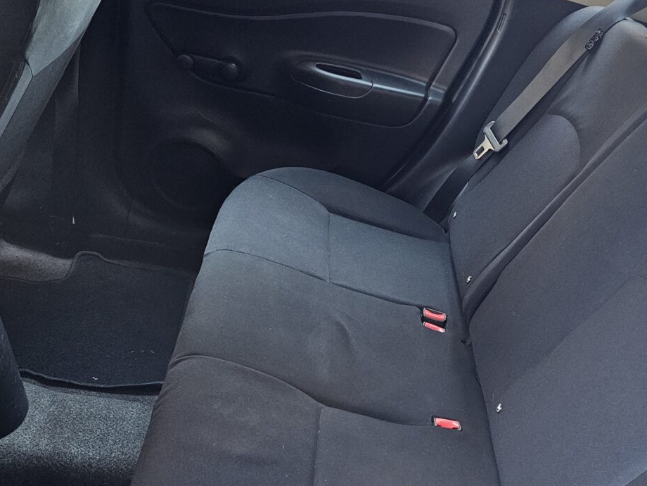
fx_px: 748
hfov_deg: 45.4
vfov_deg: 35.4
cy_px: 349
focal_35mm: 40
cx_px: 475
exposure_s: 1/100
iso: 800
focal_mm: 6.3
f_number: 1.7
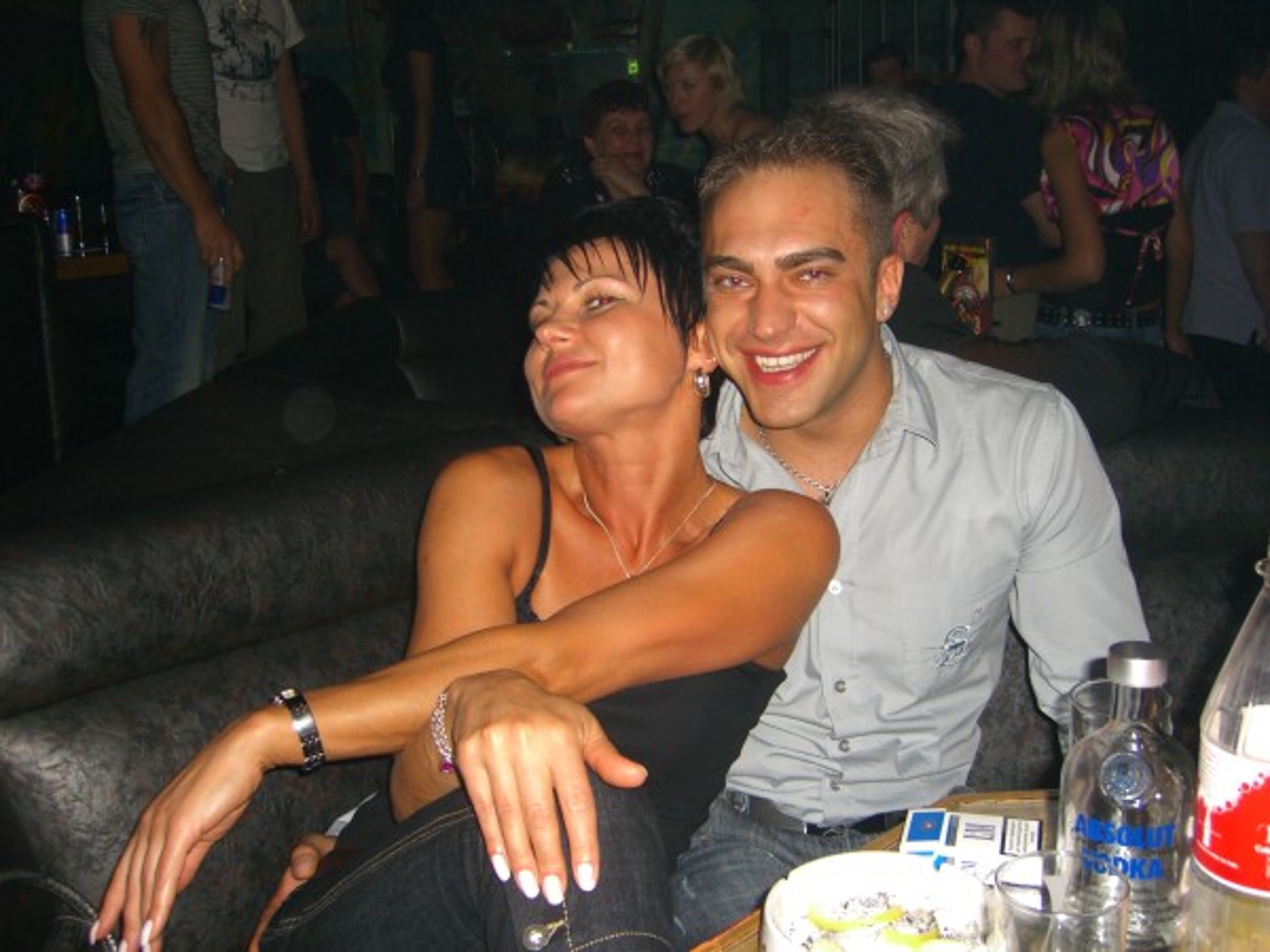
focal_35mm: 38
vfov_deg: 37.7
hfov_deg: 49.0
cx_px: 635
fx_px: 1394
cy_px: 476
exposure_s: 1/60
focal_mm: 7.9
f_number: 2.8
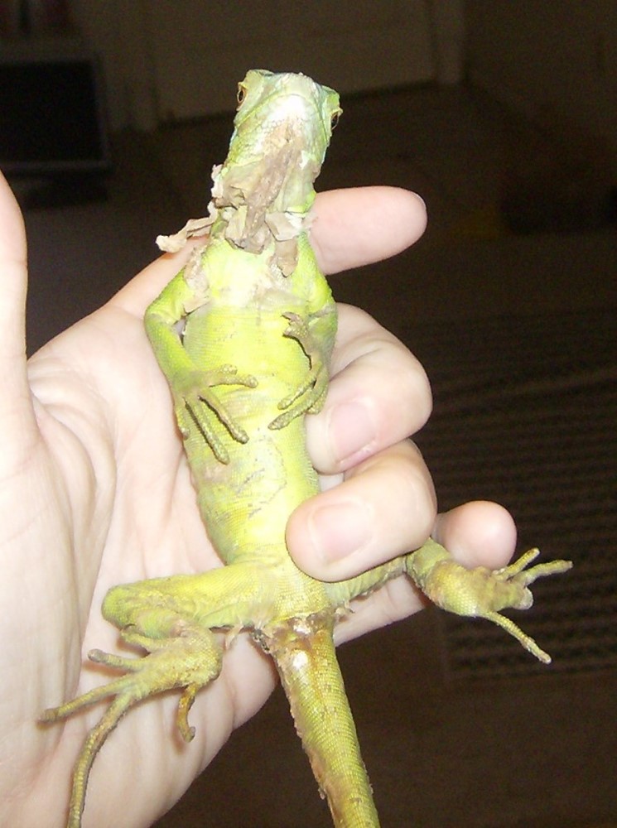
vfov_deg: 51.5
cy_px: 414
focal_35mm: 36
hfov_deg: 39.5
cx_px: 308
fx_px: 859
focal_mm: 6
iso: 200
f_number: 2.8
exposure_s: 1/60
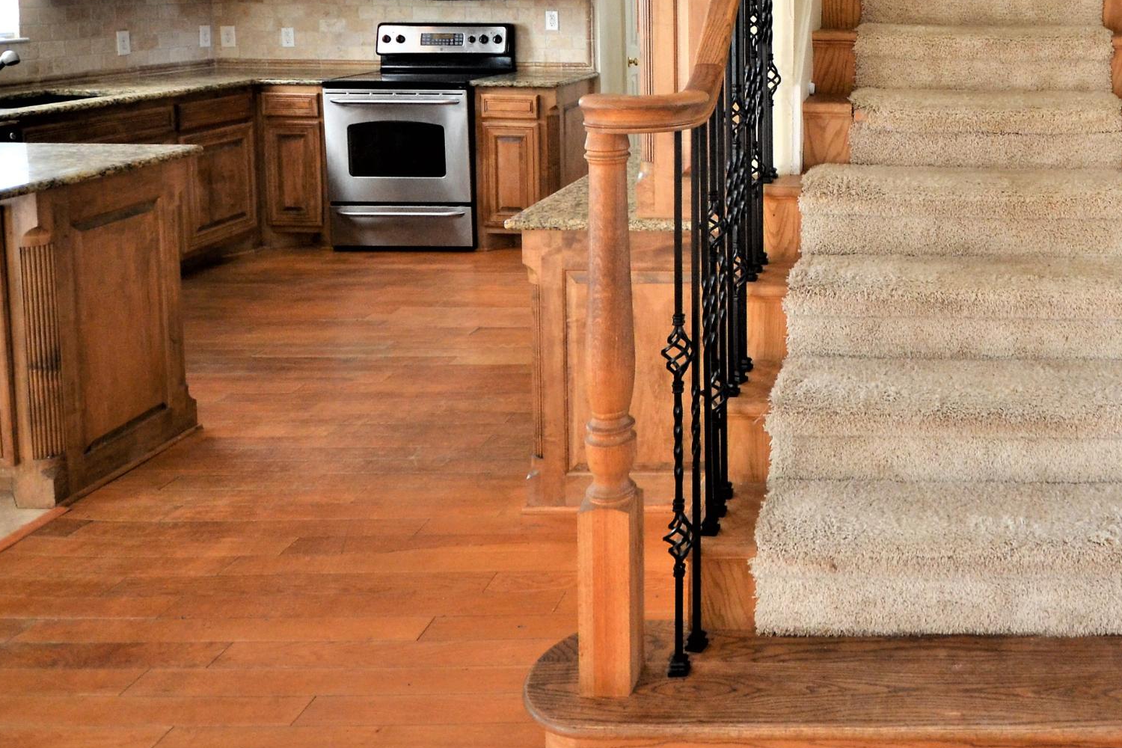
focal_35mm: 34
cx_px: 972
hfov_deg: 50.0
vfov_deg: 35.9
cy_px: 69
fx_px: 1075
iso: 800
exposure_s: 1/60
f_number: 4.2
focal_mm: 11.5
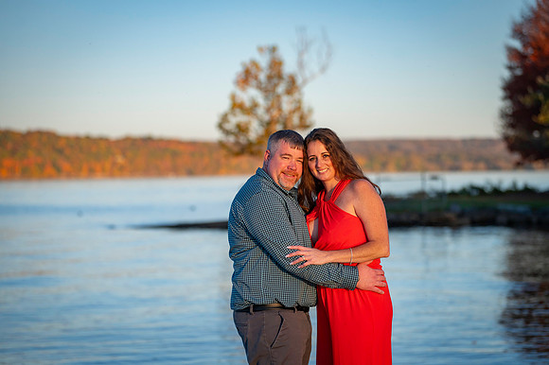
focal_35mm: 100
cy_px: 182
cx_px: 274
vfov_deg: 13.7
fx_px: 1524
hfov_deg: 20.4
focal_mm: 100
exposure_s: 1/6400
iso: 640
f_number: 2.8
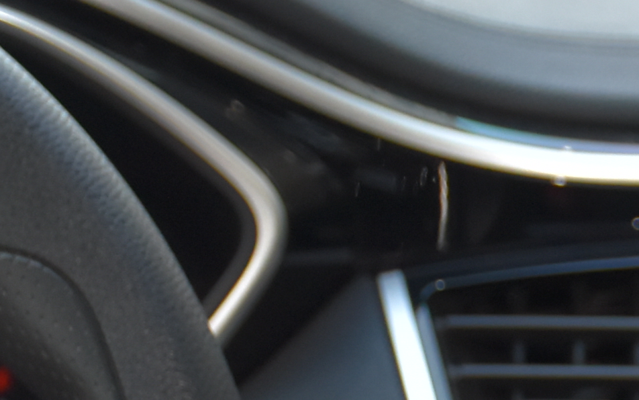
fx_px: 5033
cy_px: 726
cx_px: 1189
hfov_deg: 7.1
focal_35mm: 289
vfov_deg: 4.5
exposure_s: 1/80
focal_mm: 40
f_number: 4.5
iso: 800
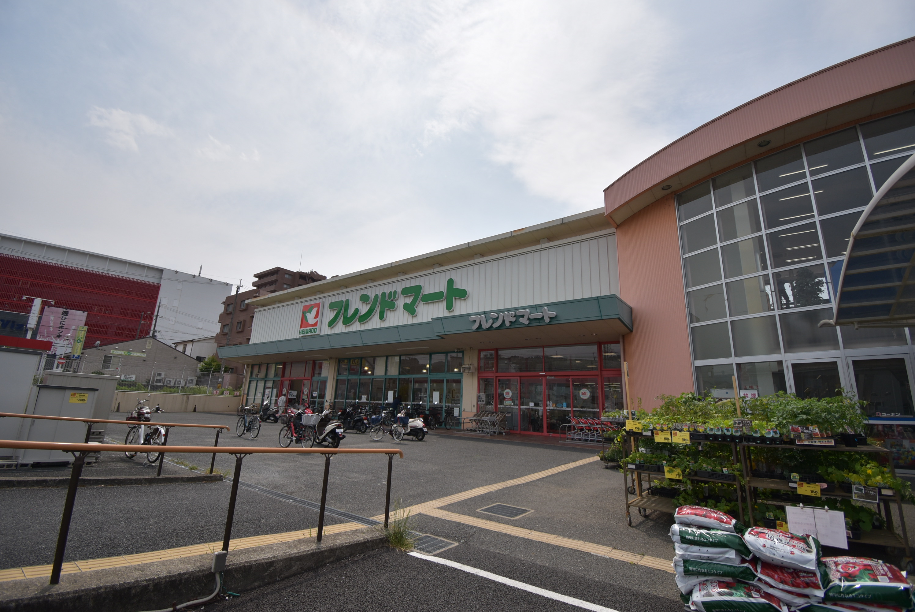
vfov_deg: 77.4
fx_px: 382
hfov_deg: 100.3
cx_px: 458
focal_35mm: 15
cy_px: 306
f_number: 4.5
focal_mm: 10
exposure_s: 1/2500
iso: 200
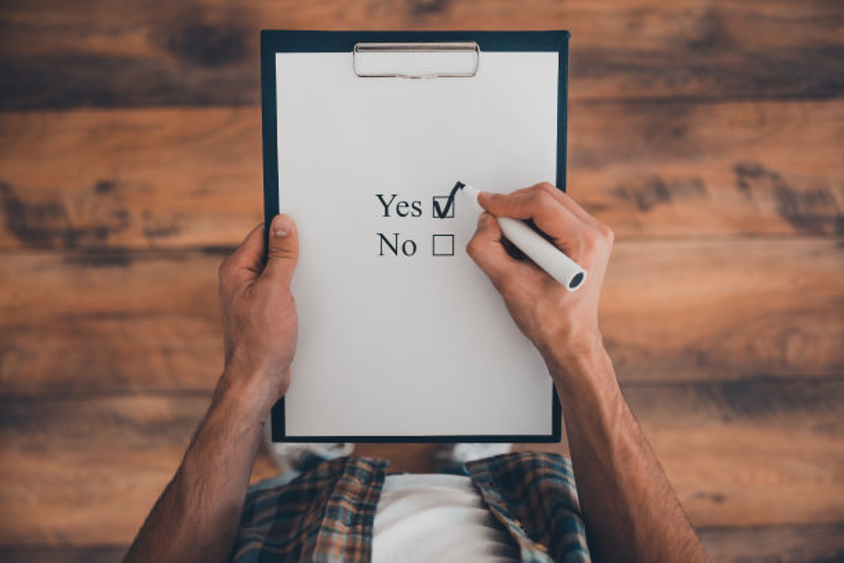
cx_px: 422
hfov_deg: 41.1
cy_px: 282
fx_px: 1125
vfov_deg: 28.1
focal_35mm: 48
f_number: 3.2
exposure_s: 1/125
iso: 320
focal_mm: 48
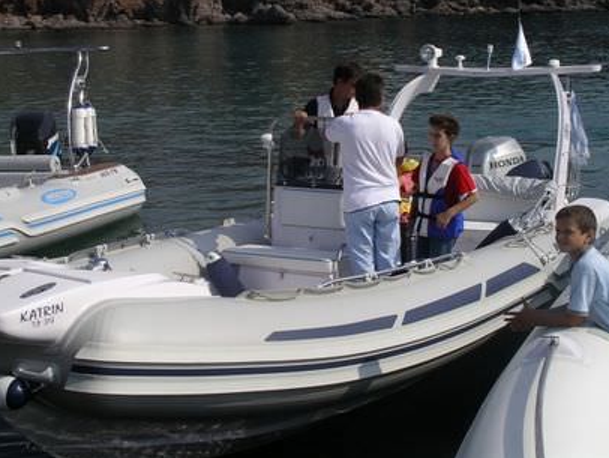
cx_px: 298
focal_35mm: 64
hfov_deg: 30.2
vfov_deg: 22.9
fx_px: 1127
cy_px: 182
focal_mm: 10.9
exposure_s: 1/671
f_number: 6.5
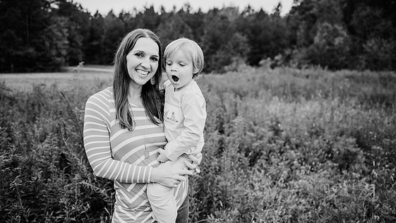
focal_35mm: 26
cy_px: 98
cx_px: 197
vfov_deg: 44.4
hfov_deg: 71.9
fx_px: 273
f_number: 2.2
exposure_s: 1/800
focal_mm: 24
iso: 125
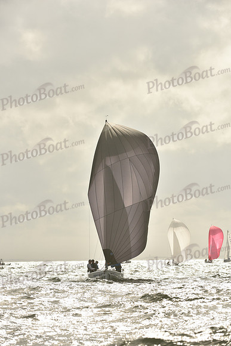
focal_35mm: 200
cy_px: 173
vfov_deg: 10.3
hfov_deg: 6.9
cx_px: 116
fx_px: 1924
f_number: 8
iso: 320
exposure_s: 1/2000
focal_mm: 200
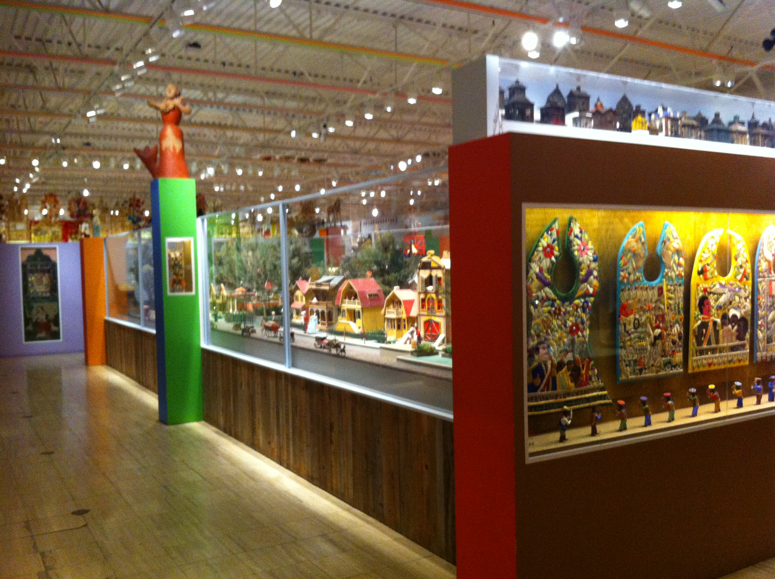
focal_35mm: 35
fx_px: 782
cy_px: 290
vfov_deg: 40.6
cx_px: 388
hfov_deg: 52.7
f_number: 2.8
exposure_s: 1/15
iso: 320
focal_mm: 3.85
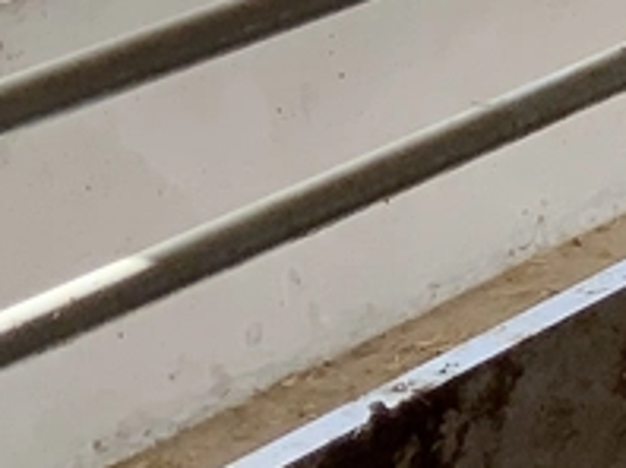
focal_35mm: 220
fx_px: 3974
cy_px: -400
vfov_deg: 6.6
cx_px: 1957
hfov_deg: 7.7
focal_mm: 3
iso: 16
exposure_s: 1/307
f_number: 1.8
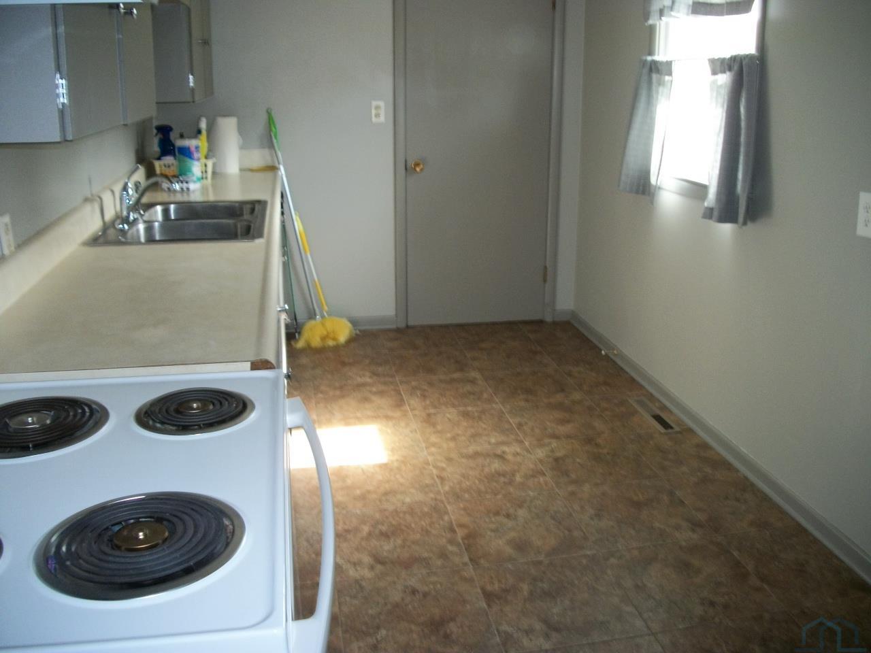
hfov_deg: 56.8
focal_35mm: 32
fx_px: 805
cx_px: 436
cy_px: 326
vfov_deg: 44.2
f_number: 2.9
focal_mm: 5.7
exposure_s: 1/30
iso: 160
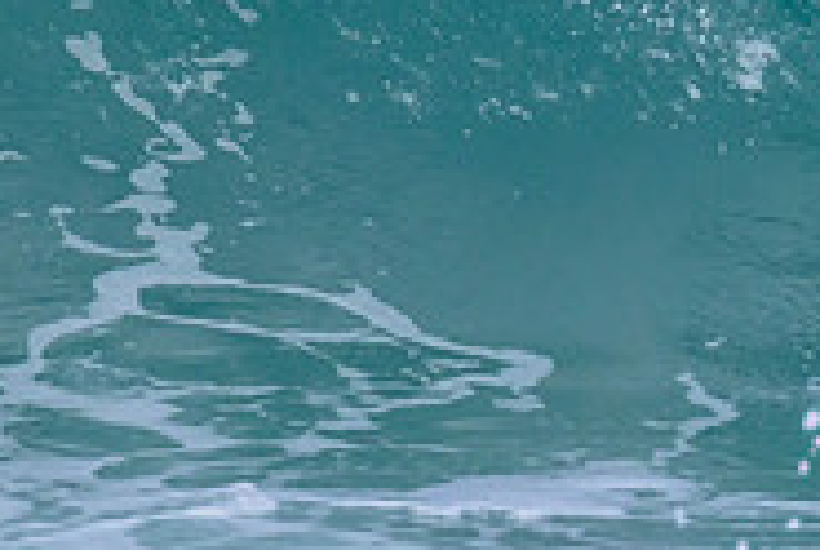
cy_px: 112
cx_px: 1246
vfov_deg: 0.4
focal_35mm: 3367
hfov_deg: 0.6
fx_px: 76815
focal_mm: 800
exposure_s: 1/2000
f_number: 11
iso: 1000
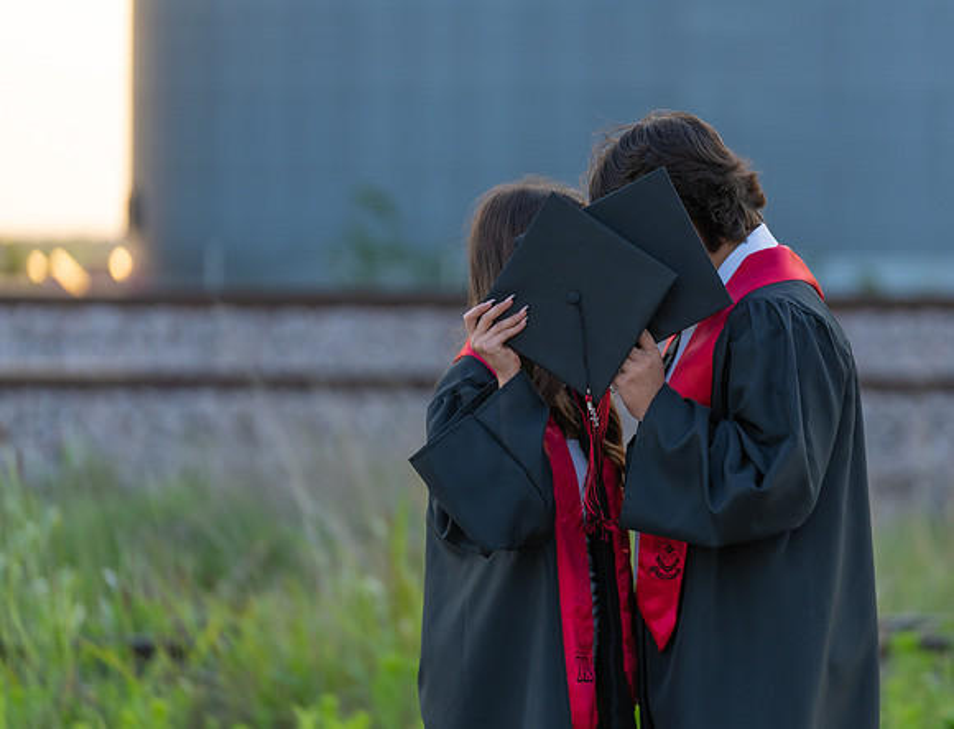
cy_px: 328
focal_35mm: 187
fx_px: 5188
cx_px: 601
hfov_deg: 10.5
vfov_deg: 8.0
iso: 160
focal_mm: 151
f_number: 2.8
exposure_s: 1/320
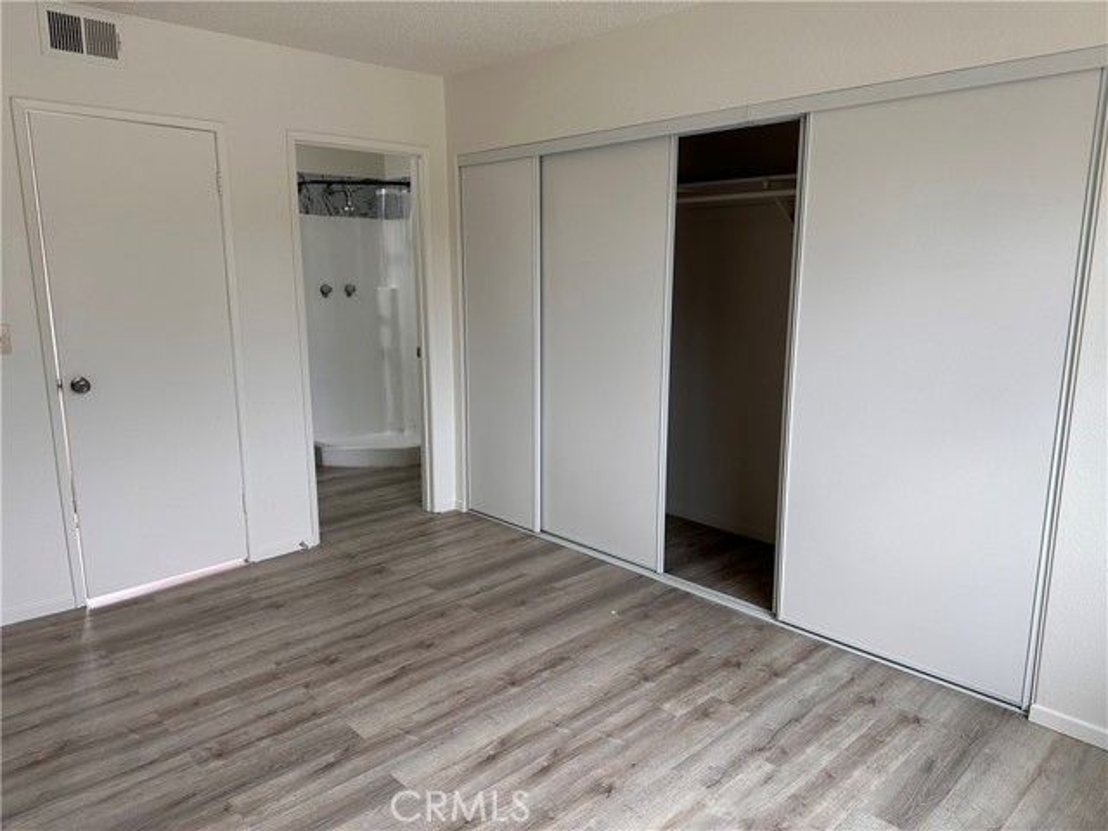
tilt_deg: -10.7
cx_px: 554
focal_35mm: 24
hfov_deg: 71.6
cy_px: 416
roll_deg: -1.3
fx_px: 768
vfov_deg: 56.8
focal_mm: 6.86
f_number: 1.78
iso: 64
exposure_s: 1/121
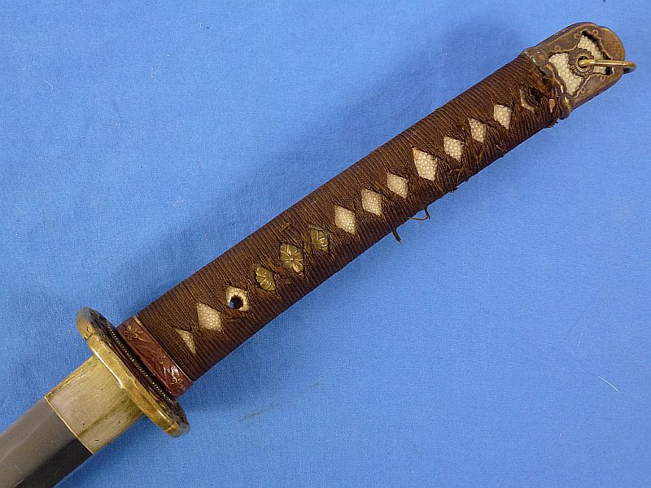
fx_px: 677
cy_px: 244
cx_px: 326
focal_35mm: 36
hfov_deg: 51.4
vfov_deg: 39.7
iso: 320
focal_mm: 6.4
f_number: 3.7
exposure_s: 1/60
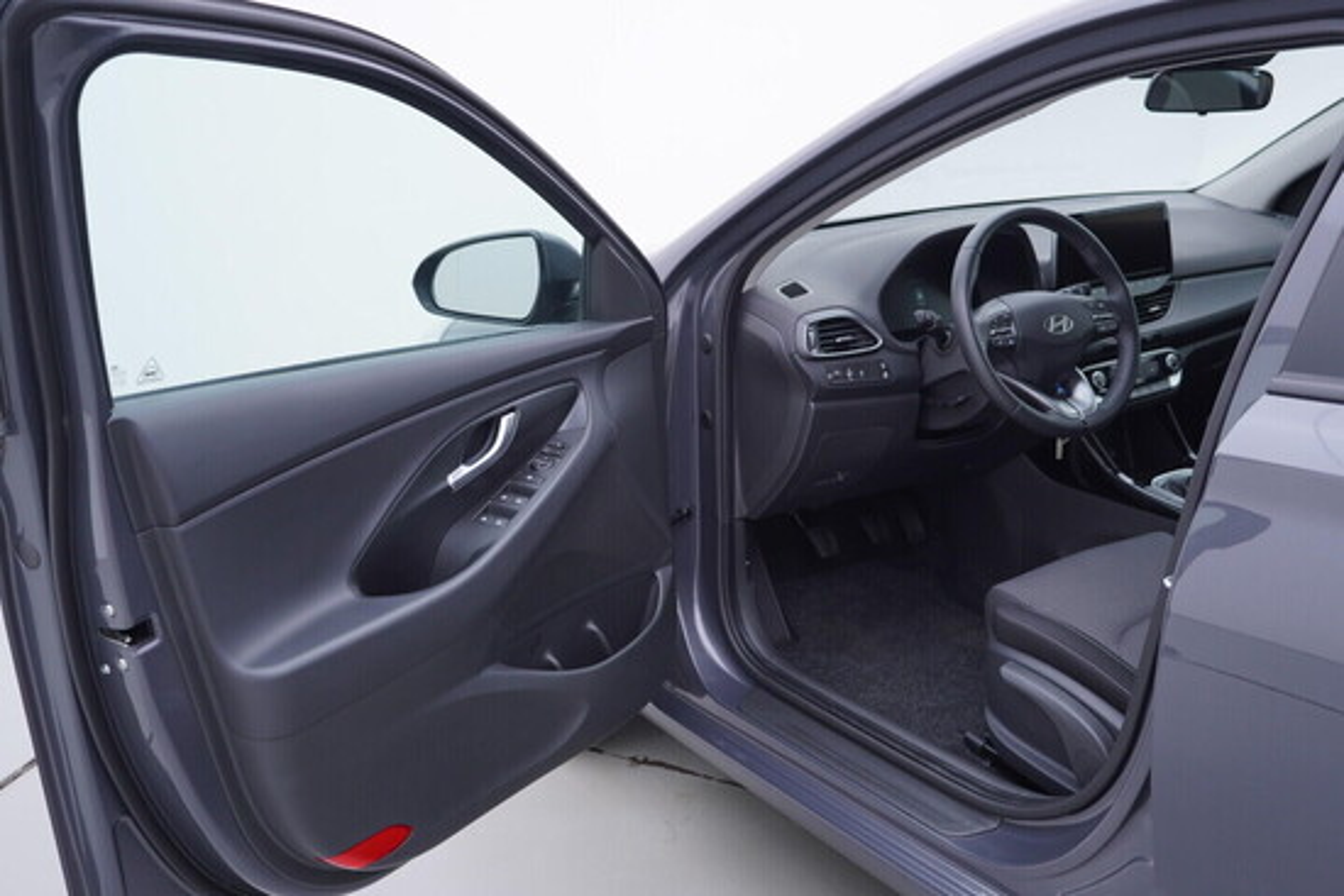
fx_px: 1344
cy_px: 448
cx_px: 672
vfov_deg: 36.9
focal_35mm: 36
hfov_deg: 53.1
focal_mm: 24
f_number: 3.2
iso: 125
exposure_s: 1/50
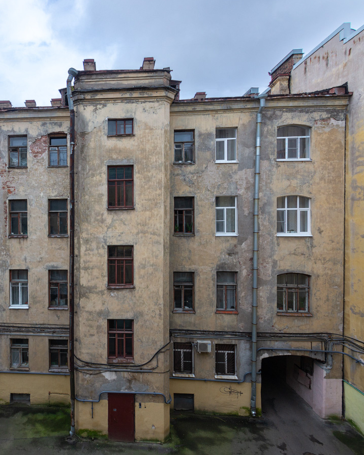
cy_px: 233
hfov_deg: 59.7
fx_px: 296
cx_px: 91
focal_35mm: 22
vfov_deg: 75.0
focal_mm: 10
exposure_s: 1/125
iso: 100
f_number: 8
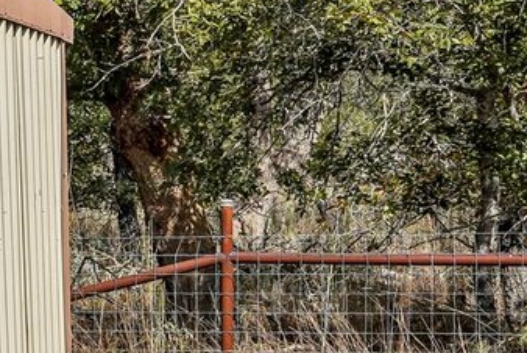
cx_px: -691
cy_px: 248
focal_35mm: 158
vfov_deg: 8.7
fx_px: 2315
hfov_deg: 11.1
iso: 100
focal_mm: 33
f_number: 8
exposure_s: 1/500
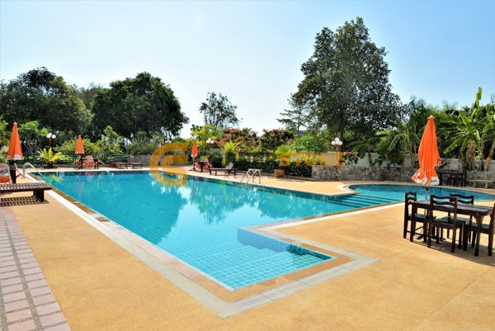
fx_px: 330
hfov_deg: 73.7
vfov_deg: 53.2
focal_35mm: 24
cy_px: 166
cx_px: 248
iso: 100
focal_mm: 24
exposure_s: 1/200
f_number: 11
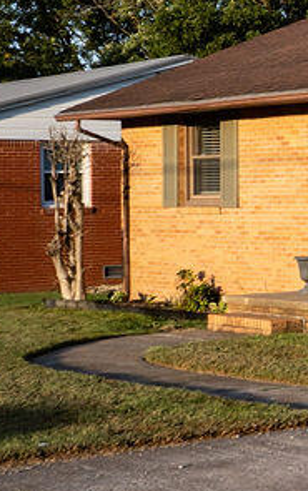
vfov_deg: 19.6
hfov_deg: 10.8
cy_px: 166
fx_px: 1420
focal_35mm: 106
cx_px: 708
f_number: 4.5
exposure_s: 1/800
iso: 200
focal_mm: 20
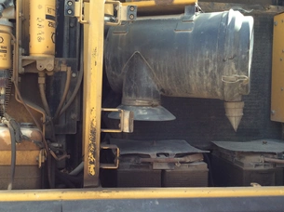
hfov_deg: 44.4
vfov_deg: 34.3
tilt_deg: -3.0
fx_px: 344
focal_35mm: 42
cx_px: 104
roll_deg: -2.2
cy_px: 96
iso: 32
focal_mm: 3.3
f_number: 2.4
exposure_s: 1/178
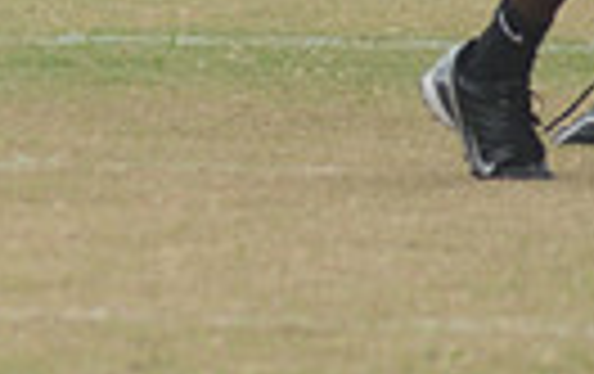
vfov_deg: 0.9
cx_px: -621
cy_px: -270
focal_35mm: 1470
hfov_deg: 1.4
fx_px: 23838
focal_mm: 220
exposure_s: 1/800
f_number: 5.6
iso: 400
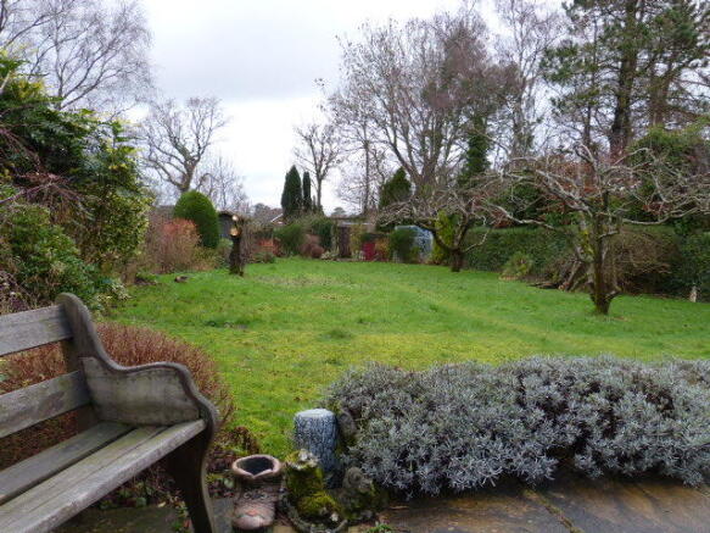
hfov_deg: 69.4
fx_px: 513
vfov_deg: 54.9
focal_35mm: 25
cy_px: 266
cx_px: 355
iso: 100
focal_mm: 4.5
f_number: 3.5
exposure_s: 1/100
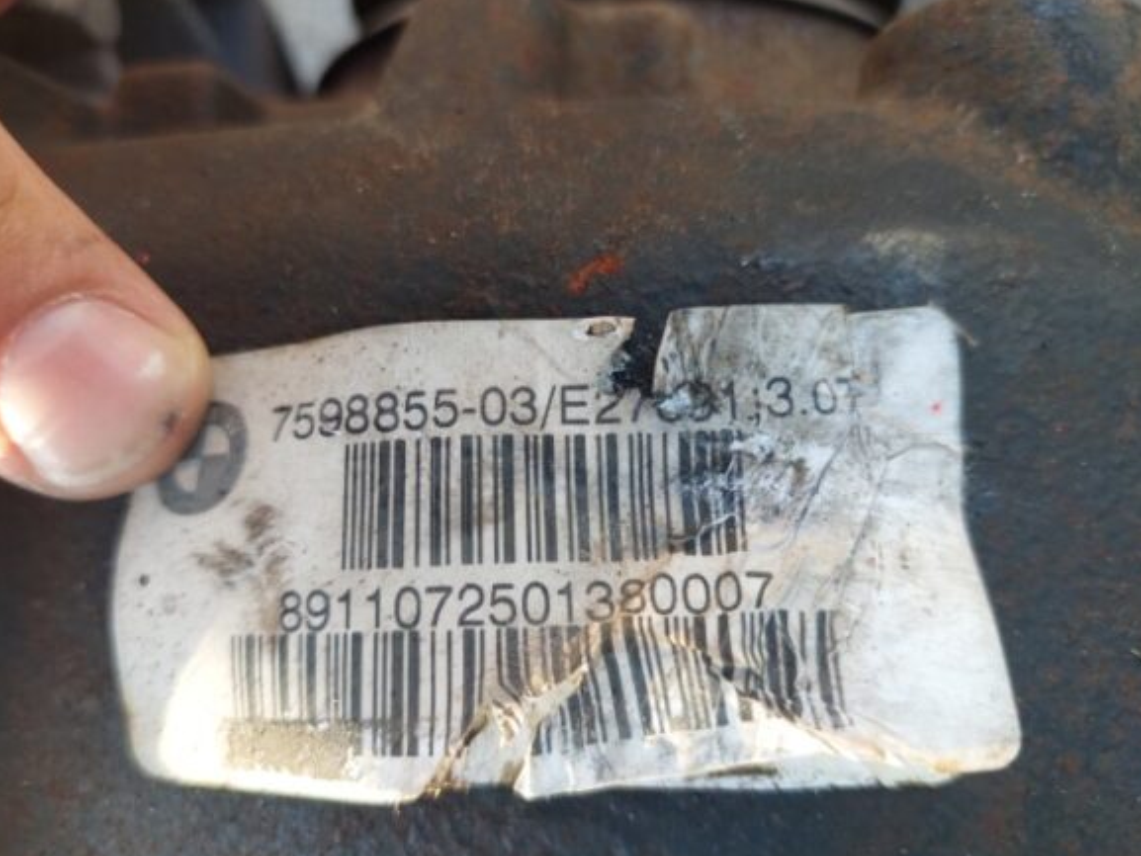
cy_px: 433
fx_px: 857
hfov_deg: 67.3
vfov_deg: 53.1
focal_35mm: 26
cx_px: 554
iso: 40
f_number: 1.8
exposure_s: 1/110
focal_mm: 5.23
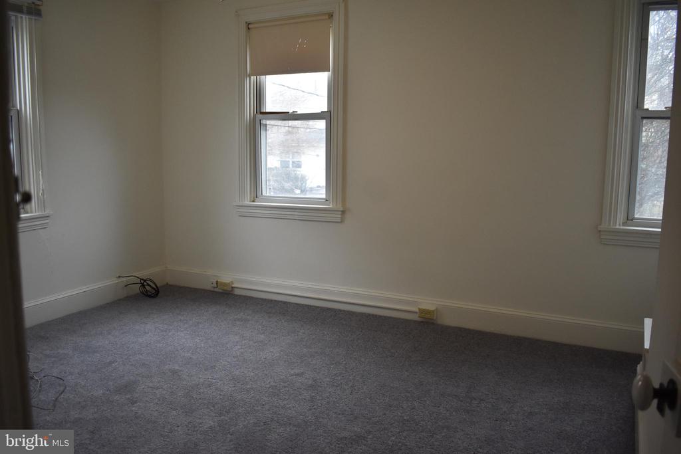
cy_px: 227
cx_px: 340
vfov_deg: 43.6
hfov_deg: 61.9
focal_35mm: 30
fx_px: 568
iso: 800
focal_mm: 20
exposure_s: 1/160
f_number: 3.8
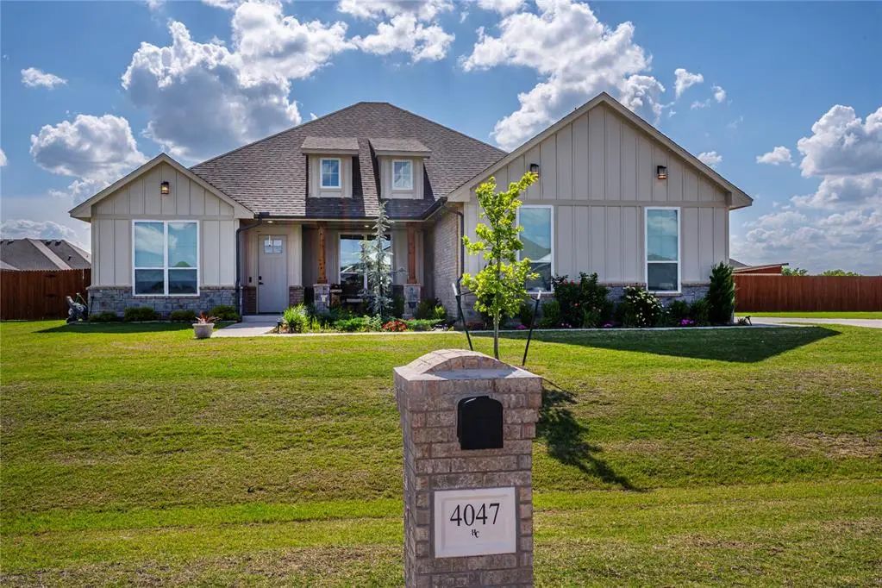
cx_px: 441
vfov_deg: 45.0
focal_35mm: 29
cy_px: 294
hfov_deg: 63.7
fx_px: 710
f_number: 18
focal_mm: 29
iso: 100
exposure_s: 1/160
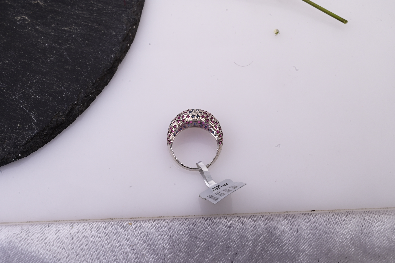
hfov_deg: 28.9
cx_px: 198
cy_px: 132
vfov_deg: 19.4
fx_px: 768
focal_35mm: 70
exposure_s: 1/80
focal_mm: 70
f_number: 20
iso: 640
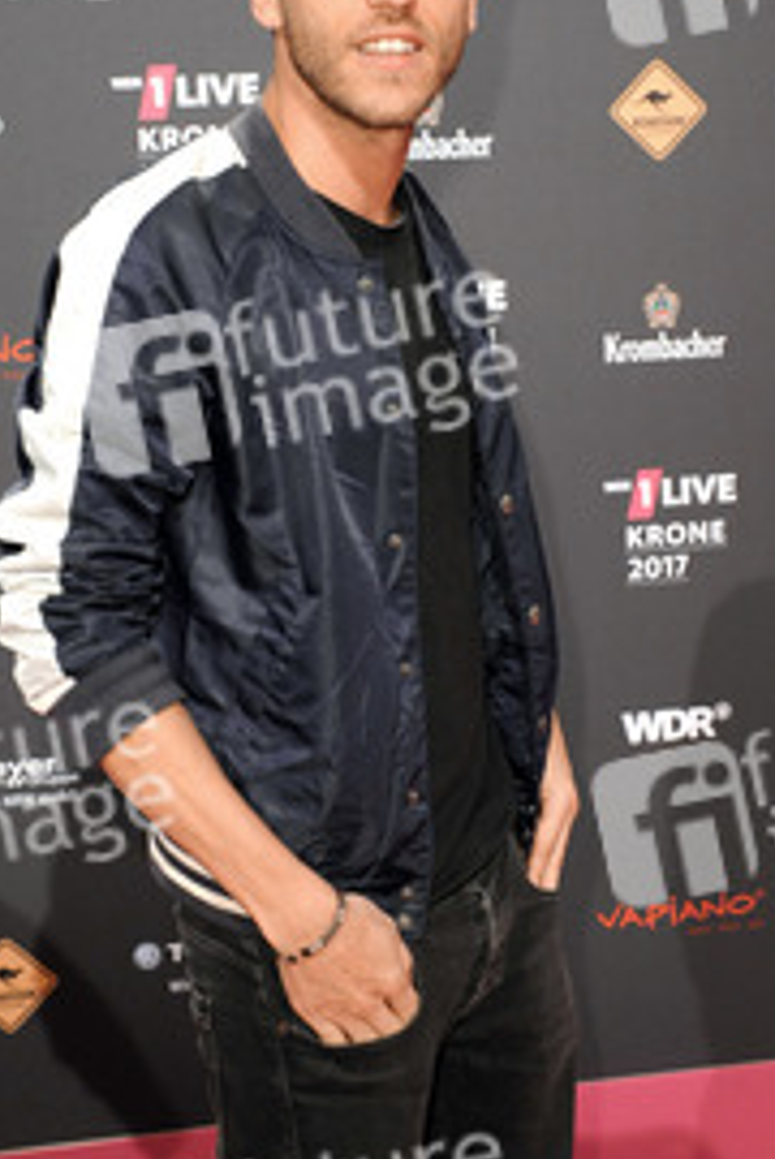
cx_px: 424
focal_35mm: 52
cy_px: 590
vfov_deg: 38.1
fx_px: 1675
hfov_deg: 26.0
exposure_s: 1/160
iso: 2500
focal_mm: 35
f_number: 7.1
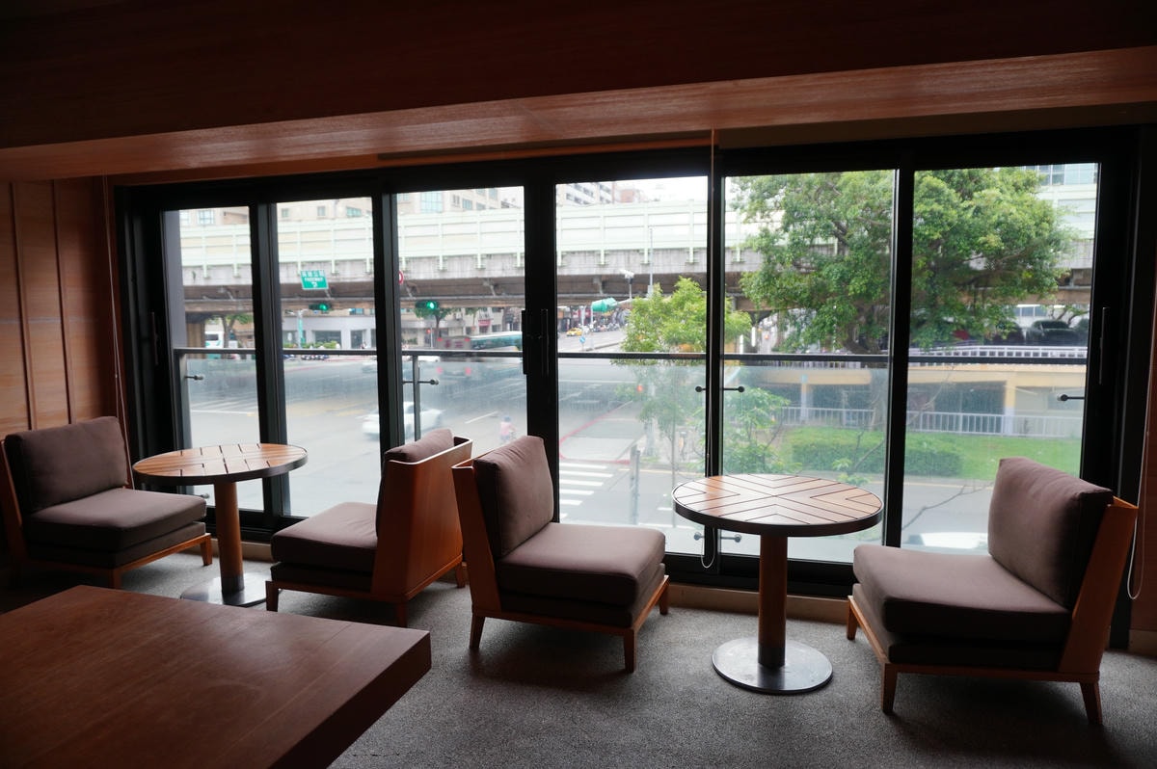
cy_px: 384
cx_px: 578
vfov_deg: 53.1
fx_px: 771
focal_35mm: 24
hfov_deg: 73.8
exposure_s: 1/30
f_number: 3.5
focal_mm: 16
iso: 100
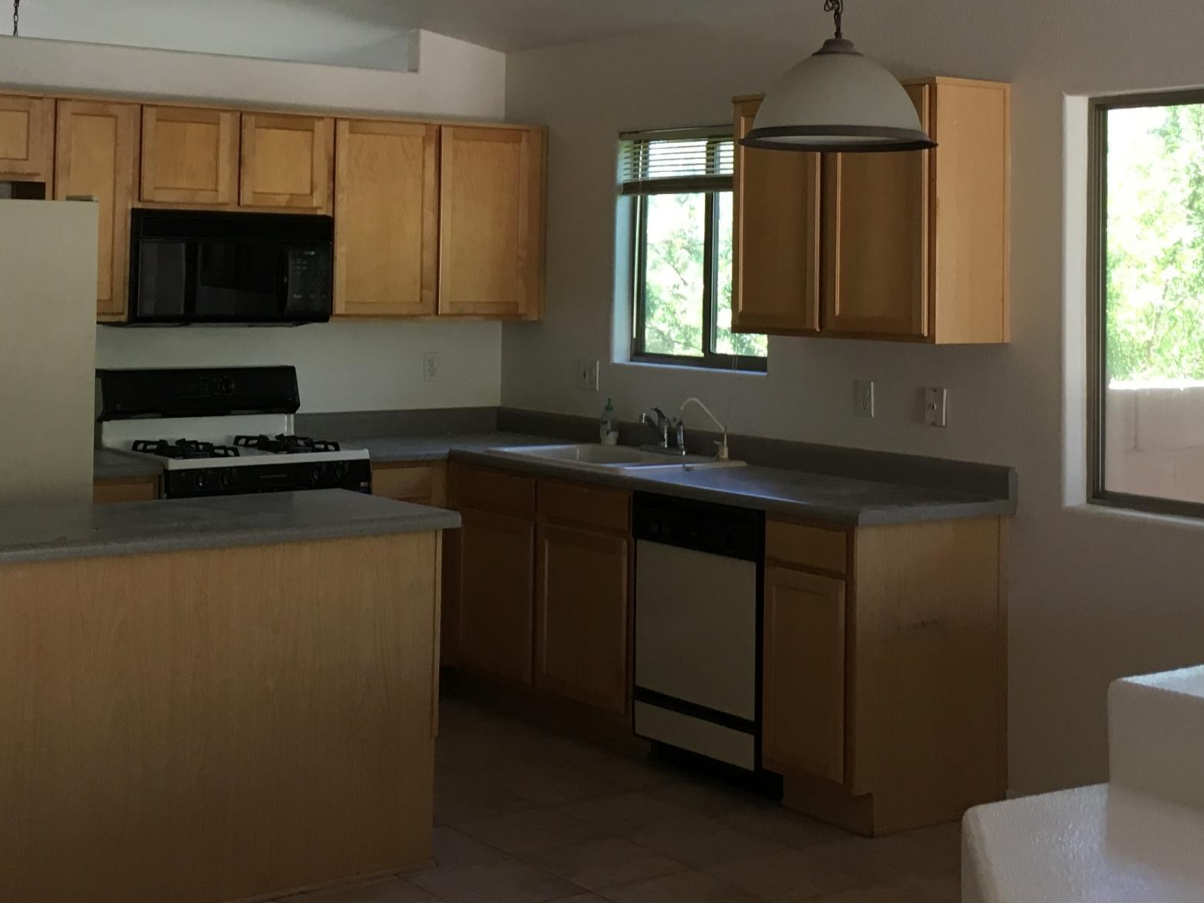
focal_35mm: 55
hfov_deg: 34.9
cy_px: 196
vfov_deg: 26.1
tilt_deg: -0.8
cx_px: 585
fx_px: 1913
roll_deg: -0.5
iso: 64
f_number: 2.2
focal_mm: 4.15
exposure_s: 1/30
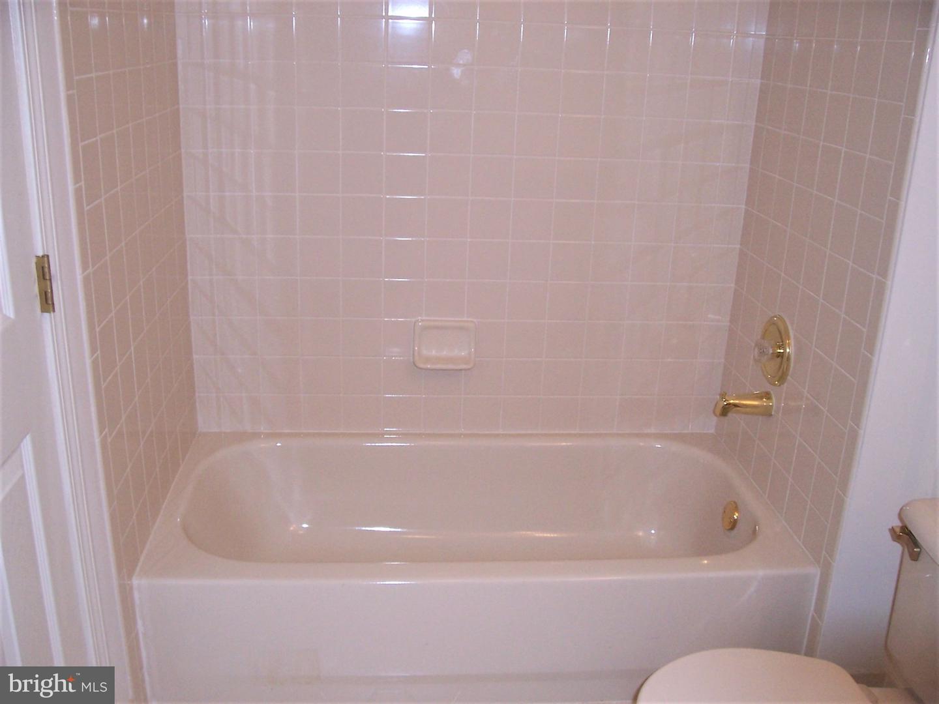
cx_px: 470
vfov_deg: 41.8
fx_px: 922
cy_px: 352
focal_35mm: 34
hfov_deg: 54.0
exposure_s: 1/60
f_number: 2.7
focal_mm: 5.6
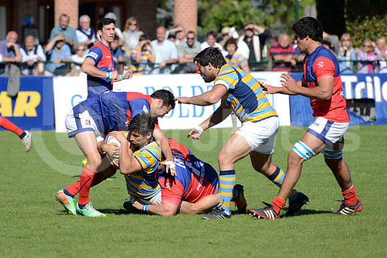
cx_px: 194
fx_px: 3226
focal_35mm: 300
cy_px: 129
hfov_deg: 6.9
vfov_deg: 4.6
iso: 320
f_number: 5.6
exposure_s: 1/1000
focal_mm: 300
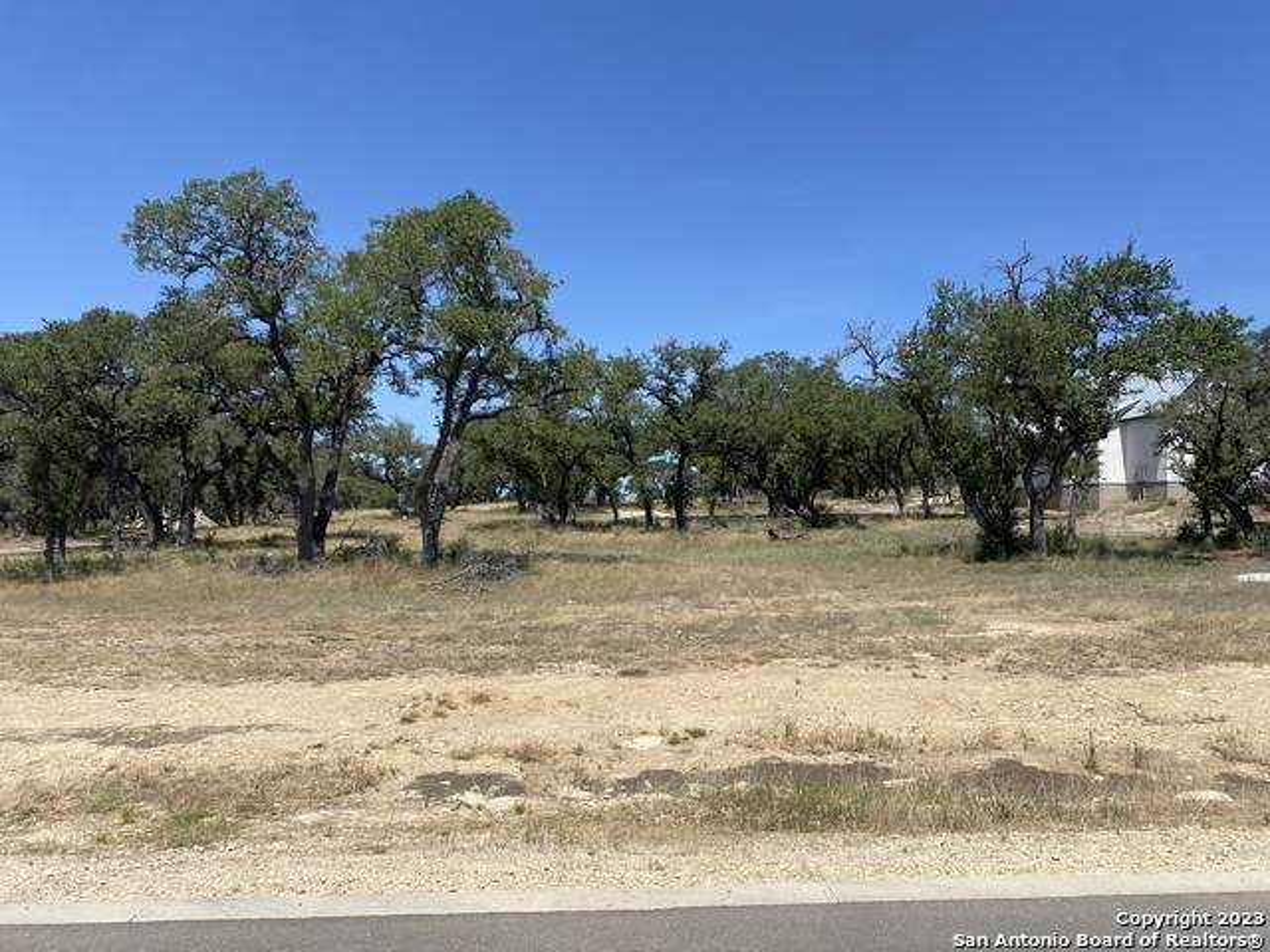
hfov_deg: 67.3
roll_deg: -1.5
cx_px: 635
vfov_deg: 53.1
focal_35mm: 26
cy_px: 476
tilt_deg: +2.6
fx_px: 954
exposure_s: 1/3610
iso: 32
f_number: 1.8
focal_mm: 4.25
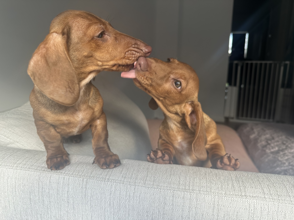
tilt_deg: -10.9
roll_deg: -0.7
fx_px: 204
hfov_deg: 71.6
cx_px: 147
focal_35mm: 24
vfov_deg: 56.8
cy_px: 110
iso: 64
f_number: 1.78
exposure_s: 1/137
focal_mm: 6.86
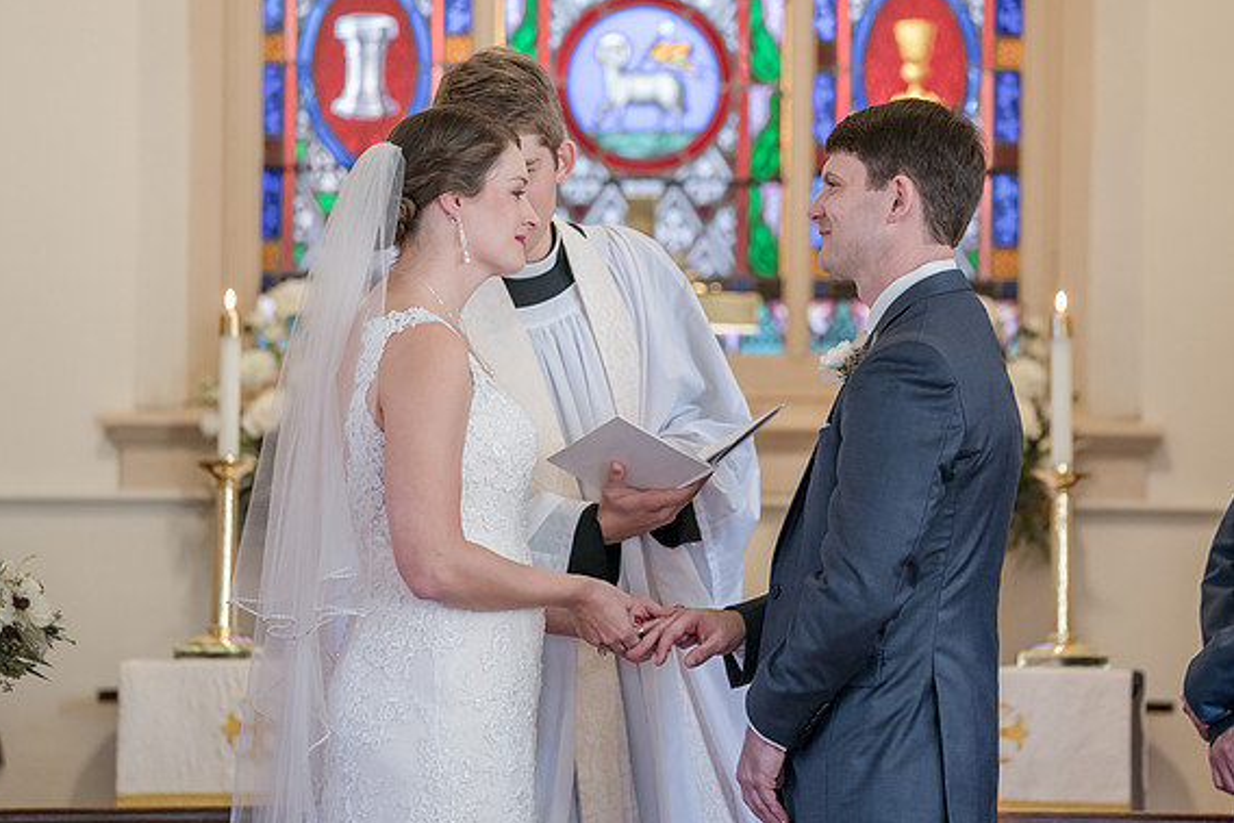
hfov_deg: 8.4
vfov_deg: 5.6
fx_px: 8400
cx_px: 700
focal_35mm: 245
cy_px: 346
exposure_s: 1/100
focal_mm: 200
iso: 2000
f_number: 3.2
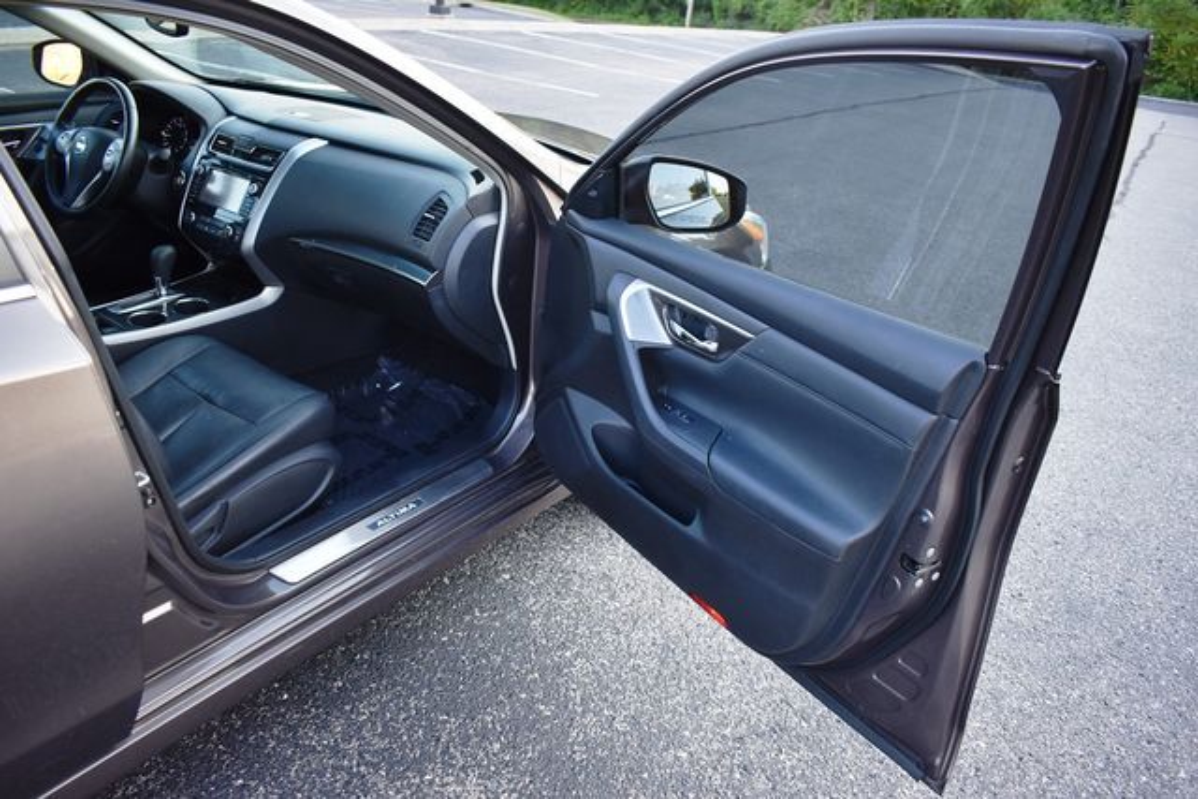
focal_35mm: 27
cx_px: 599
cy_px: 400
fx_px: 899
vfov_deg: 48.0
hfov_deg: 67.4
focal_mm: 18
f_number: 3.5
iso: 640
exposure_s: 1/250
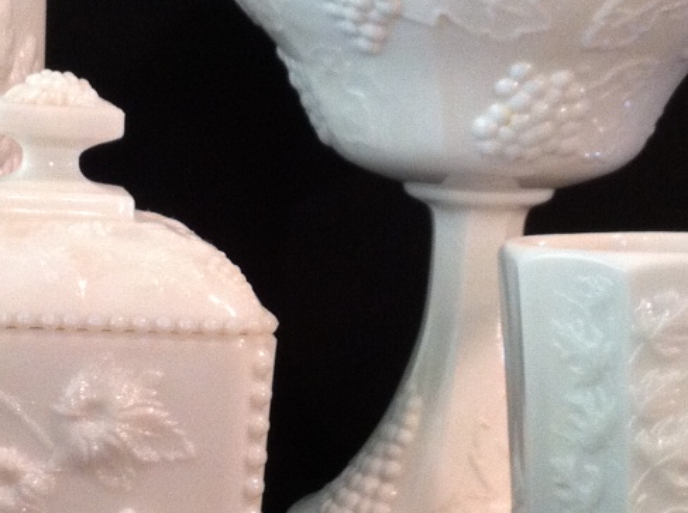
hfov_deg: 21.1
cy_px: 262
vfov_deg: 15.8
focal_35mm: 93
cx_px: 348
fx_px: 1845
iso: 250
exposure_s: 1/15
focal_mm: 3.85
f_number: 2.8
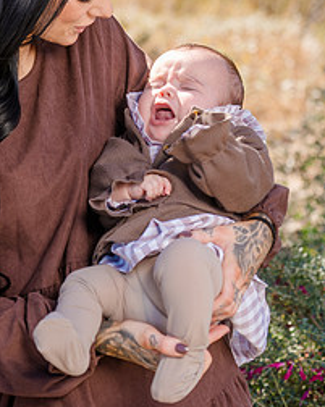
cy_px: 100
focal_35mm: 156
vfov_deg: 12.3
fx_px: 1879
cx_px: 100
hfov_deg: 9.9
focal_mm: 93
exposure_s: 1/200
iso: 100
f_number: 5.6
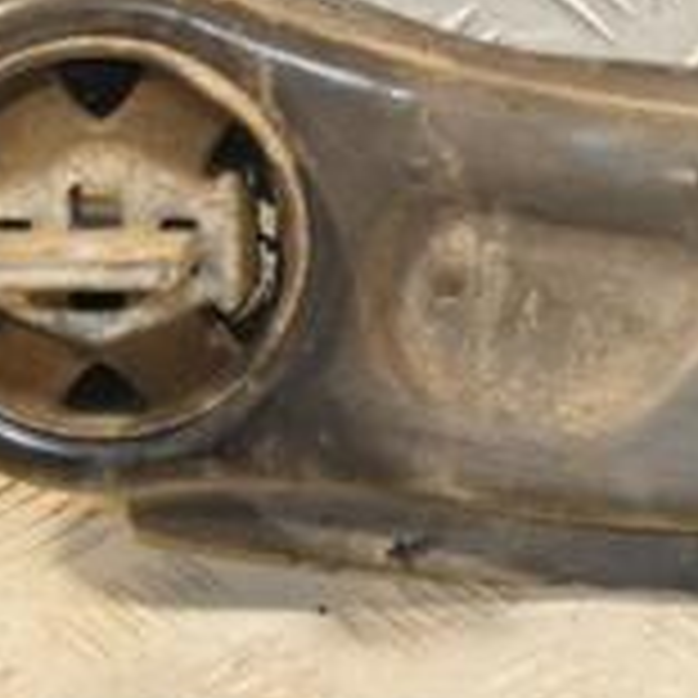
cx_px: 1022
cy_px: 225
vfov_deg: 8.4
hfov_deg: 8.3
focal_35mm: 207
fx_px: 4722
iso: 800
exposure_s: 1/200
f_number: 5.6
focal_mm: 42
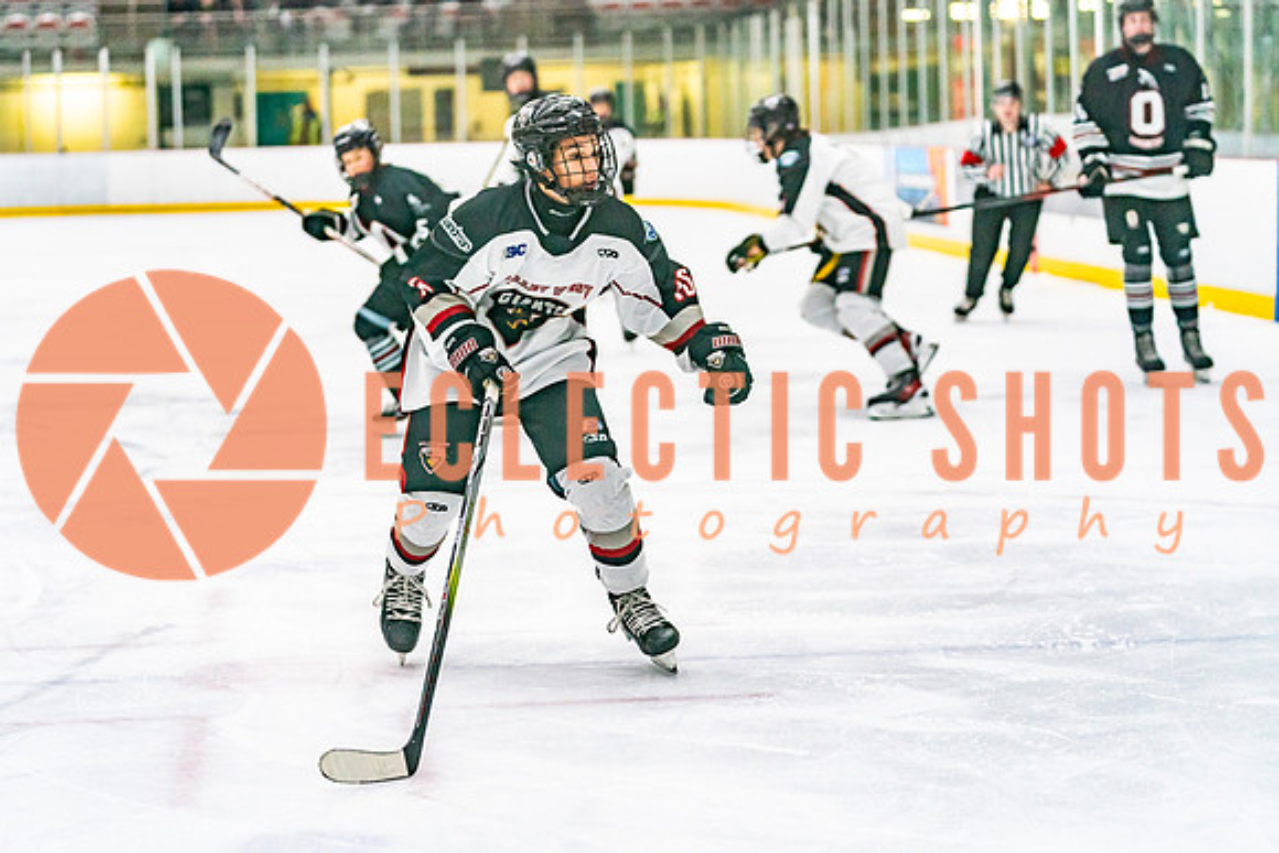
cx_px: 578
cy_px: 405
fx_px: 3488
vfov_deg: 13.9
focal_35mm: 98
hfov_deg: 20.8
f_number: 2.8
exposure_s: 1/1250
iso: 3200
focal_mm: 87
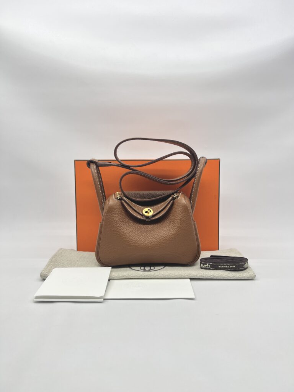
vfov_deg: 67.3
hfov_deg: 53.1
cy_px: 196
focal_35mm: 26
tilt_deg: -5.2
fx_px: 294
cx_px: 147
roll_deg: -0.1
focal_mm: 5.7
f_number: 1.5
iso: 32
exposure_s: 1/138
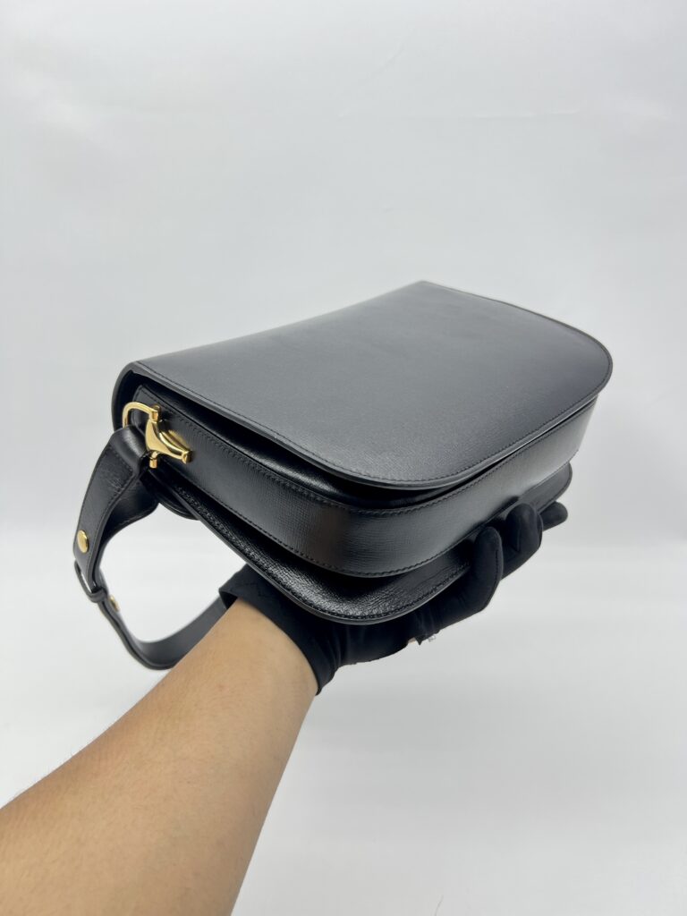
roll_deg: +0.4
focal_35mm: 26
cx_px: 344
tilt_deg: -21.8
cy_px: 458
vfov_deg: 67.3
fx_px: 688
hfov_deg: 53.1
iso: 40
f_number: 1.5
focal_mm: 5.7
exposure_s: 1/100
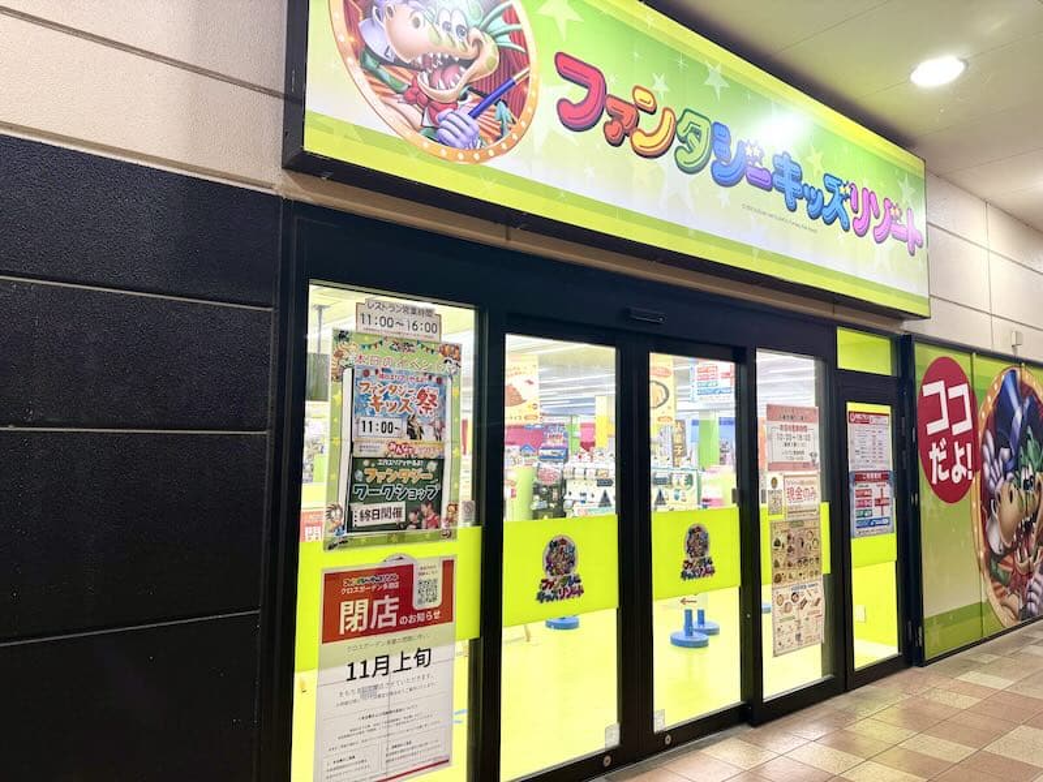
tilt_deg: +6.2
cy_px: 391
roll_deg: -0.6
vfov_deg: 56.8
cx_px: 522
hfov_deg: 71.6
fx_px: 723
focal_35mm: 24
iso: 80
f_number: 1.78
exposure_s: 1/100
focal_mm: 6.76
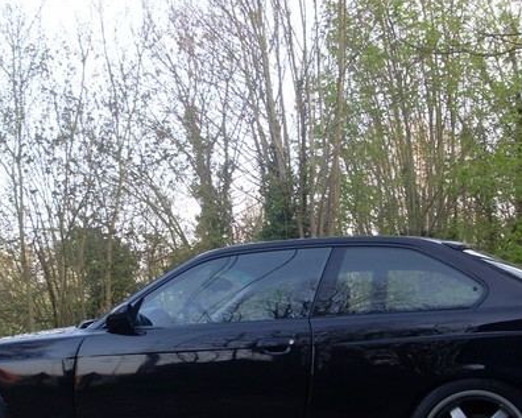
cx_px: 283
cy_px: 291
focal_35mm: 60
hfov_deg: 31.4
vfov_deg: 25.2
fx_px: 927
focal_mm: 6.3
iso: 80
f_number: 3
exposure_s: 1/90
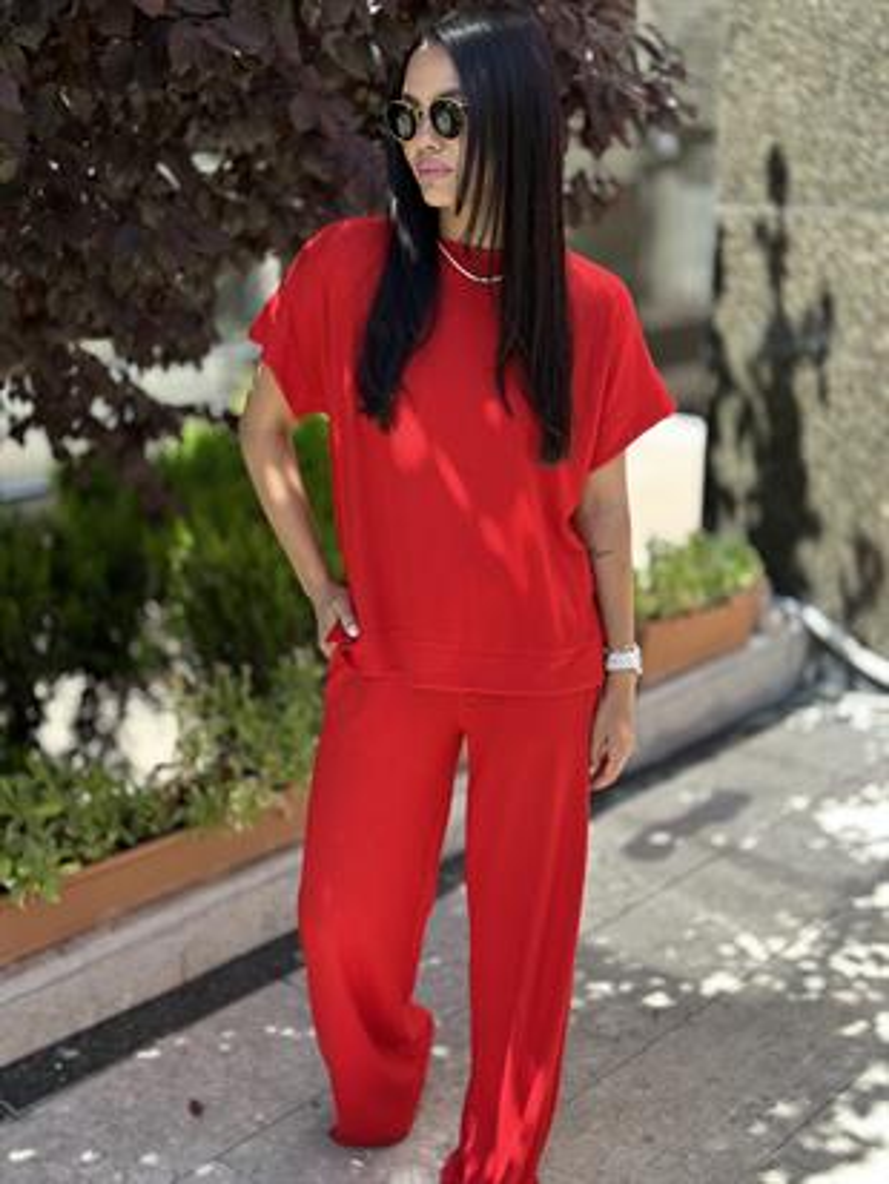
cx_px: 444
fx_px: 1643
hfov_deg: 30.3
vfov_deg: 39.6
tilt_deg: -17.3
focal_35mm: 48
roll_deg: -0.4
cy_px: 592
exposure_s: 1/756
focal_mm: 6.86
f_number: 1.78
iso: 80
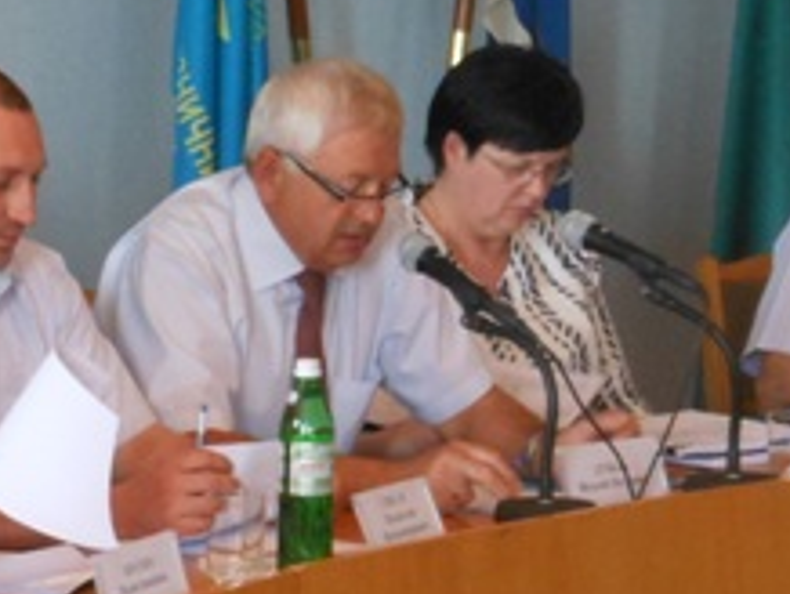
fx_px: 5095
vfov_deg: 6.7
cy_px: 232
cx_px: 94
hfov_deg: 8.8
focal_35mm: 223
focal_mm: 13.6
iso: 400
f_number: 4.4
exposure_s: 1/25
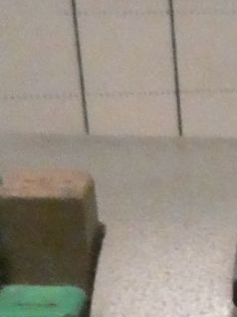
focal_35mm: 151
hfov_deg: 9.2
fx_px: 1380
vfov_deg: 11.7
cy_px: 648
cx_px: 492
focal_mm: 4.3
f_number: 3.3
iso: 1600
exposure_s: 1/20
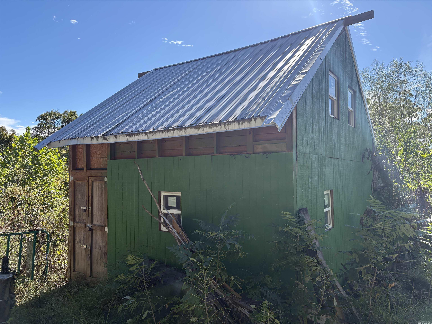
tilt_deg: +1.1
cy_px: 162
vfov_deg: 53.1
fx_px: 324
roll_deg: +1.1
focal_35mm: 26
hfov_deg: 67.3
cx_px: 216
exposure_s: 1/1751
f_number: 1.6
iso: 50
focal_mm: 5.96
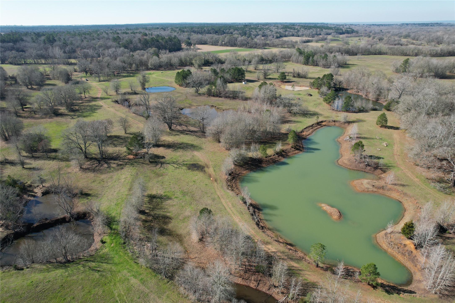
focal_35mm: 22
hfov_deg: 78.6
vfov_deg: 57.2
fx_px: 278
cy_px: 152
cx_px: 228
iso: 200
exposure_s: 1/1500
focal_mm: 8.38
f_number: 2.8
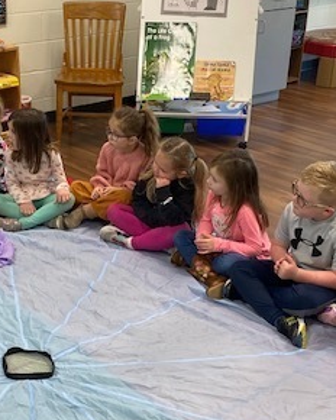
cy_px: 251
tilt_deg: -25.1
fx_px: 696
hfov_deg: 26.8
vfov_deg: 33.5
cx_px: 84
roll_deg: +0.0
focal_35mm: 56
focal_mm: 4.25
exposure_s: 1/100
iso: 125
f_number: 1.8
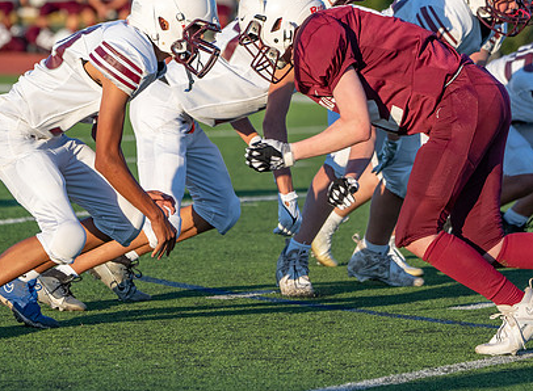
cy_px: 145
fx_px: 6234
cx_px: 159
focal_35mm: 408
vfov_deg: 3.6
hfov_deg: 4.9
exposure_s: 1/1000
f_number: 5.6
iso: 250
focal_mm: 244
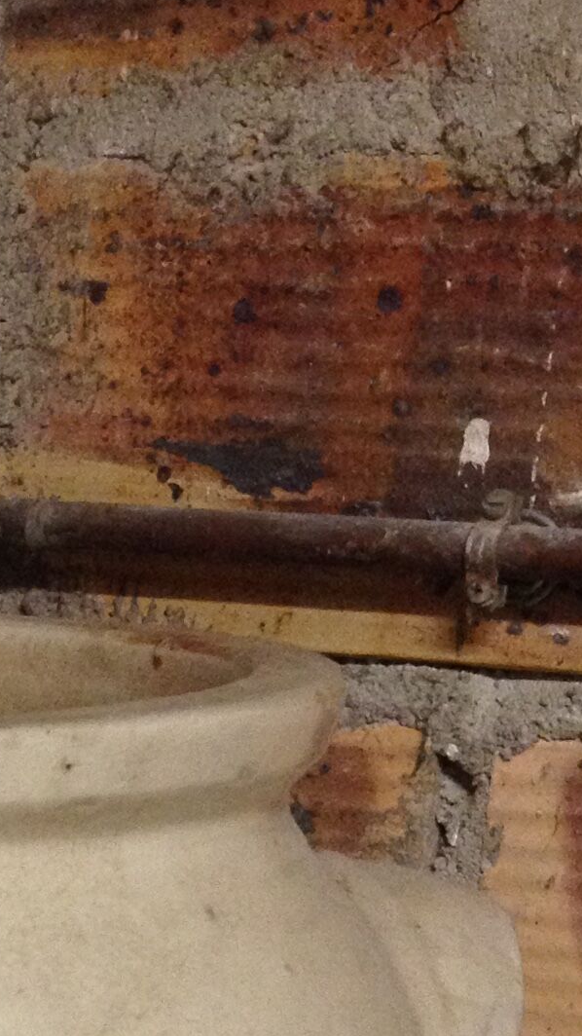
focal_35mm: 117
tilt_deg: -22.1
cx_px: -396
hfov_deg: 9.9
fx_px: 3212
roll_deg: -1.9
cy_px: 1505
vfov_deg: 16.8
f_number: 2.4
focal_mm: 4.28
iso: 200
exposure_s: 1/20
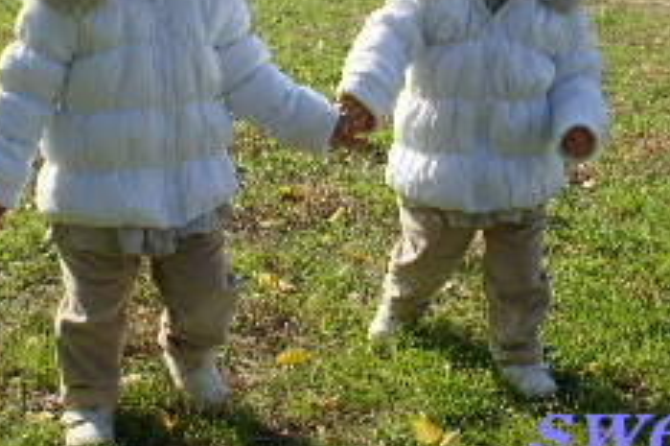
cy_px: 47
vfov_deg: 22.4
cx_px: 433
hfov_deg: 33.7
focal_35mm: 59
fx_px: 1097
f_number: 10
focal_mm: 20
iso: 100
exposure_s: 1/160
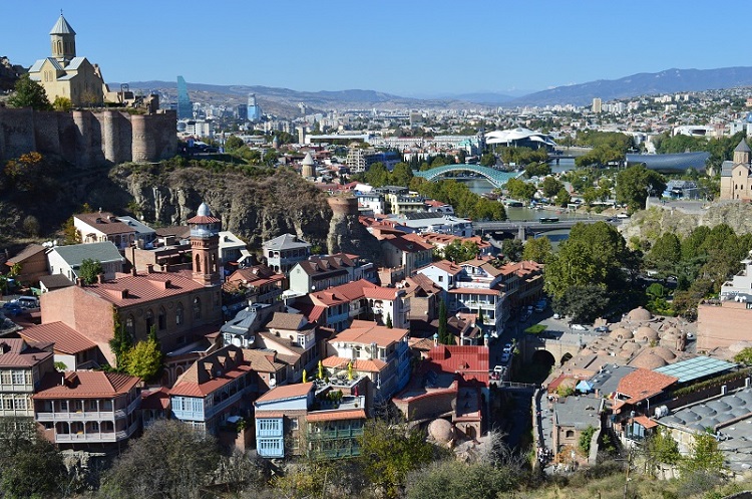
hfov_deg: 46.5
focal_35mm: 42
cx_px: 376
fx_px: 876
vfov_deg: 31.8
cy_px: 250
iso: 400
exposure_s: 1/200
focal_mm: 28
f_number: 10
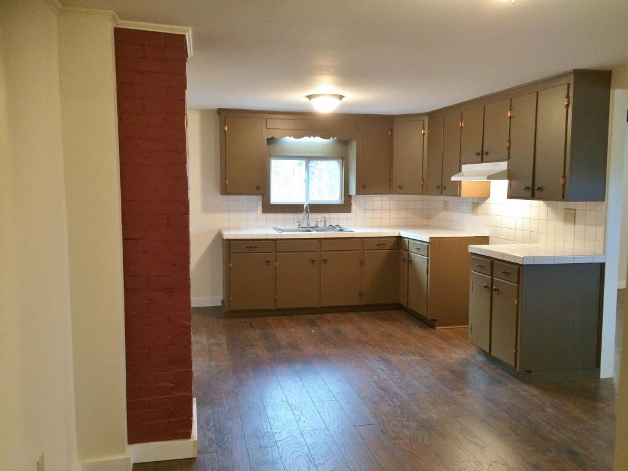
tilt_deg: -6.3
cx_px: 314
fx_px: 526
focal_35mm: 29
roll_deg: +1.0
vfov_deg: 48.2
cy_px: 236
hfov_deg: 61.7
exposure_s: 1/30
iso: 160
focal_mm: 4.15
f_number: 2.2
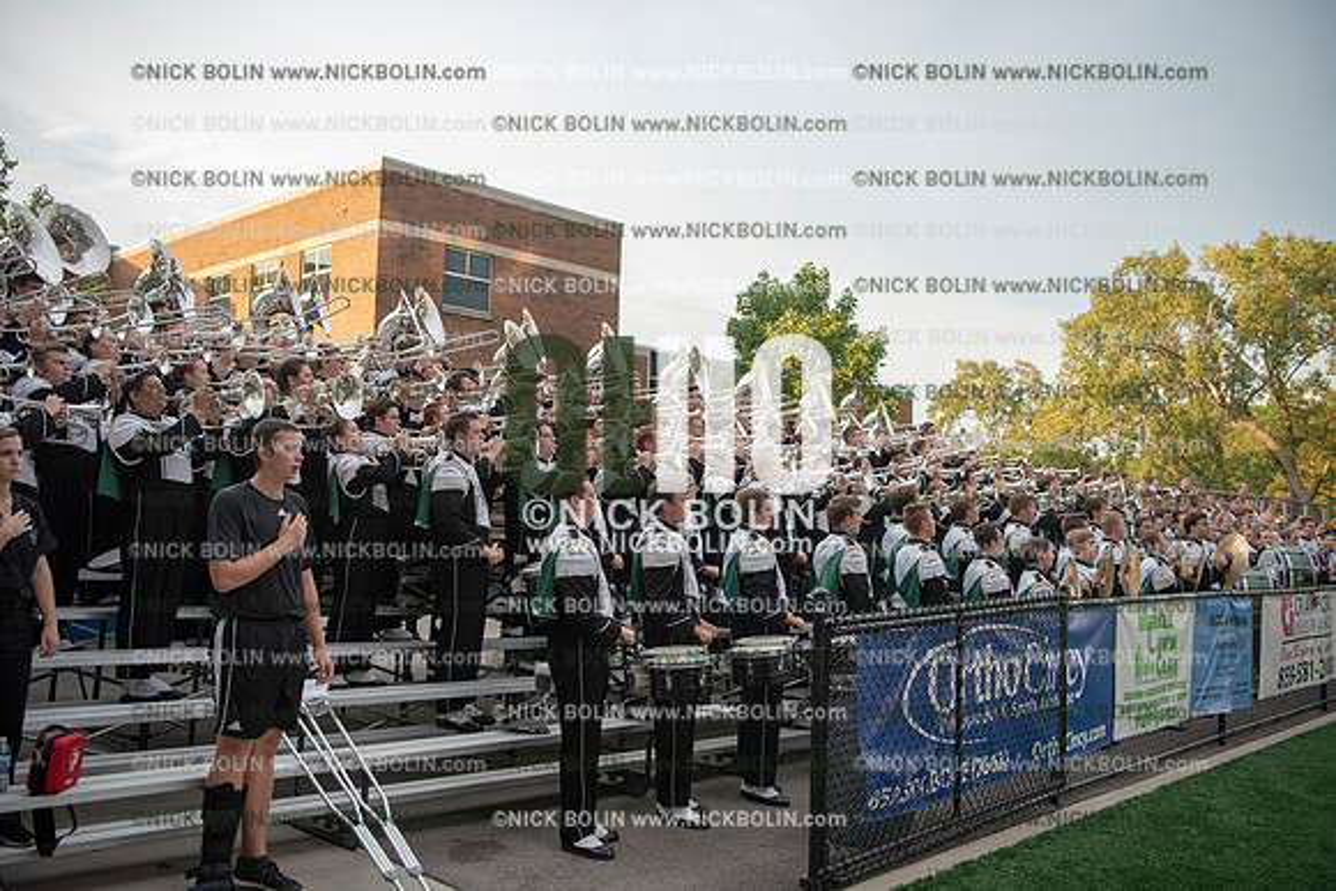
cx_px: 668
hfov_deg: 58.7
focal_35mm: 32
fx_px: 1188
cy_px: 446
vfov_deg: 41.1
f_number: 3.2
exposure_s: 1/1250
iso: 800
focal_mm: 32
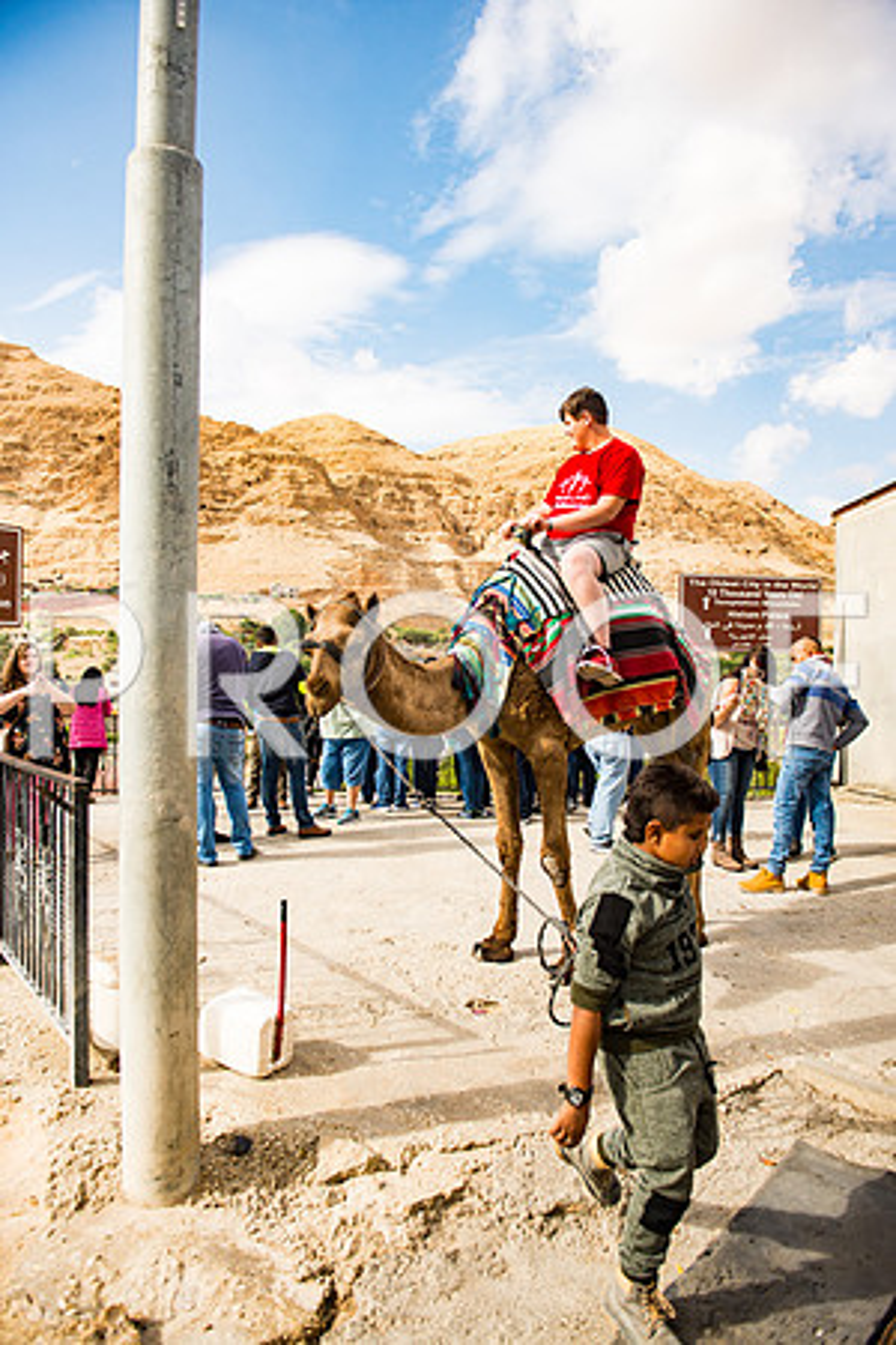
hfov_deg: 53.1
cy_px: 672
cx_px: 448
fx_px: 896
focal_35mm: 24
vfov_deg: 73.7
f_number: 2.8
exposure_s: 1/3200
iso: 200
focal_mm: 24
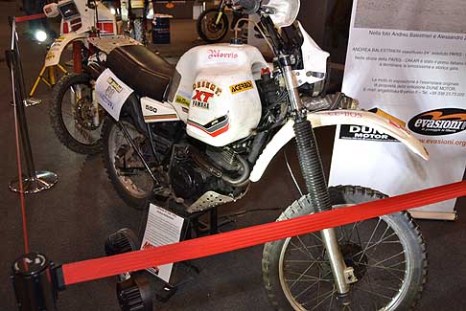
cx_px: 233
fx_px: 389
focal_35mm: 30
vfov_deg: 43.7
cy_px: 156
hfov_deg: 61.9
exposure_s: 1/80
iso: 400
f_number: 4.5
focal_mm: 20
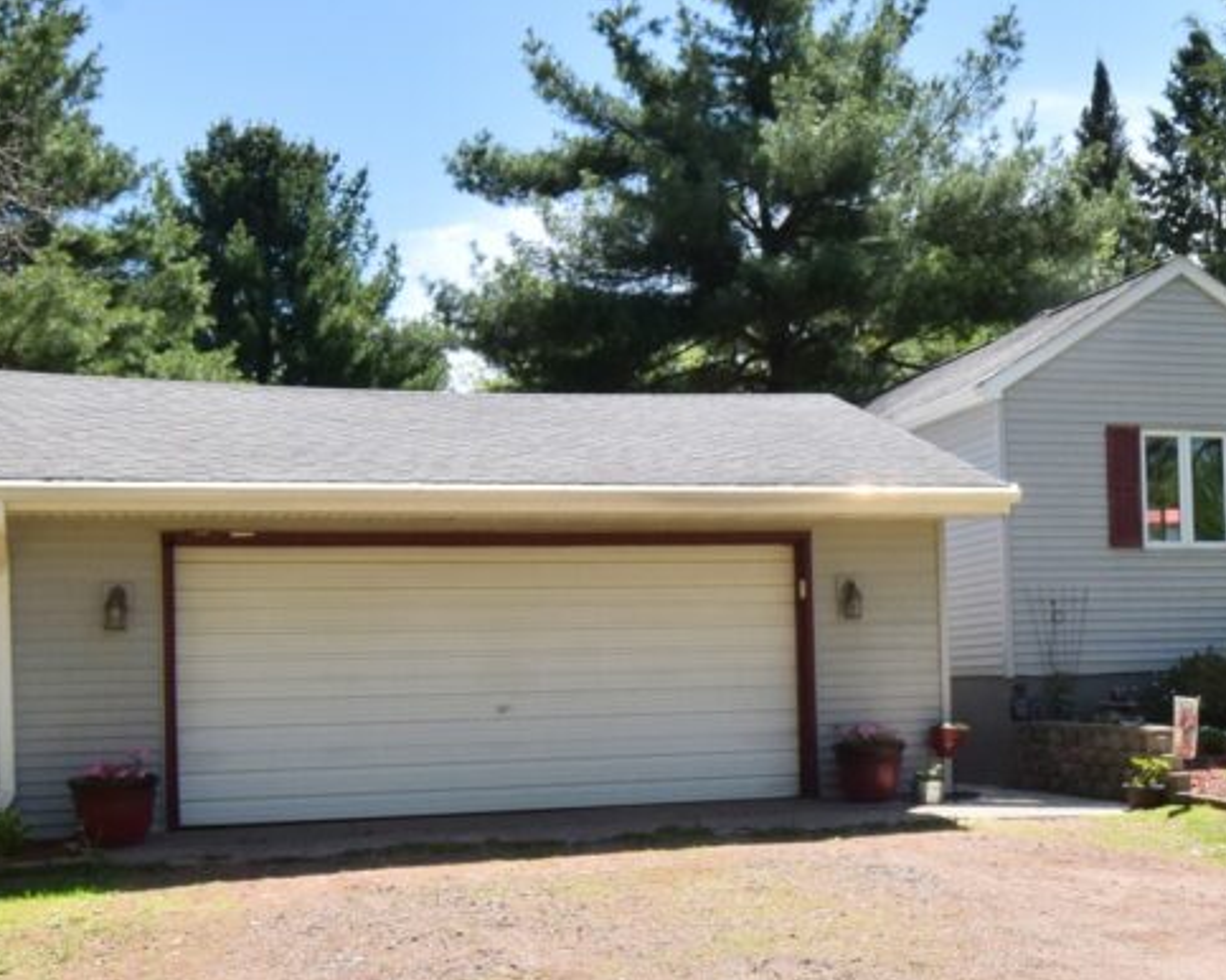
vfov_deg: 30.7
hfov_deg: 37.5
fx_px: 1777
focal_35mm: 49
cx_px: 855
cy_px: 625
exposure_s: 1/200
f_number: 18
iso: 320
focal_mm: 14
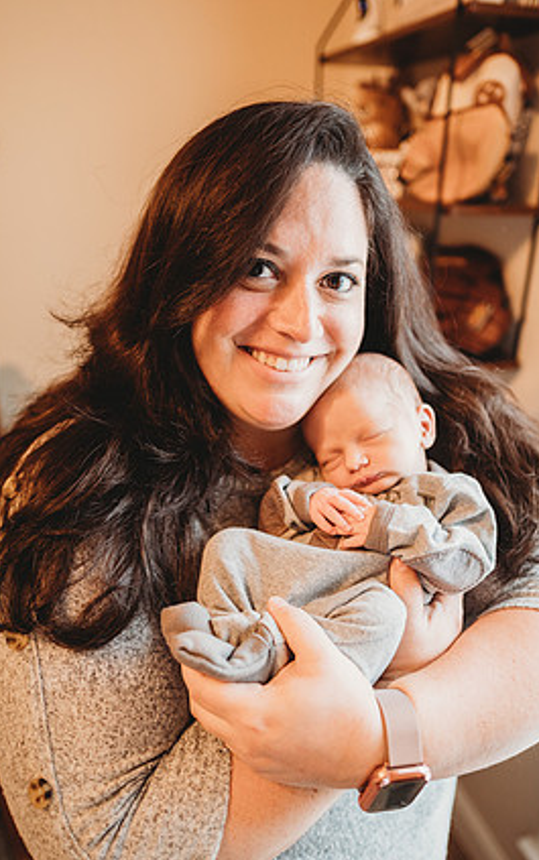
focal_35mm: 26
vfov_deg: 70.4
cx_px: 297
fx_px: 610
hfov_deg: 47.6
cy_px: 439
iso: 500
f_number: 2.2
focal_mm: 24
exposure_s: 1/160
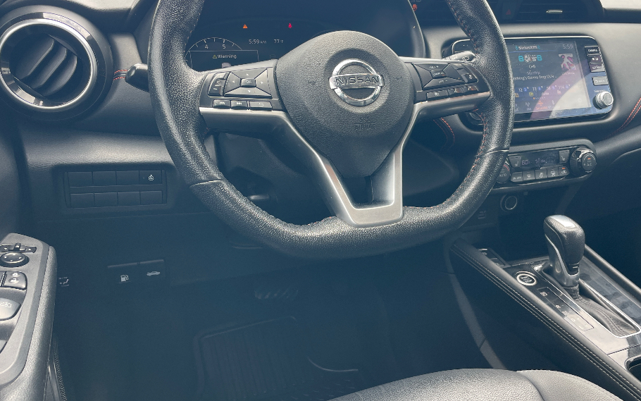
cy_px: 183
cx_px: 358
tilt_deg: -19.8
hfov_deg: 61.1
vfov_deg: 40.6
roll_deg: -1.5
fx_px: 542
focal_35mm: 31
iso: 32
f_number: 1.6
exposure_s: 1/156
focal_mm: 4.2
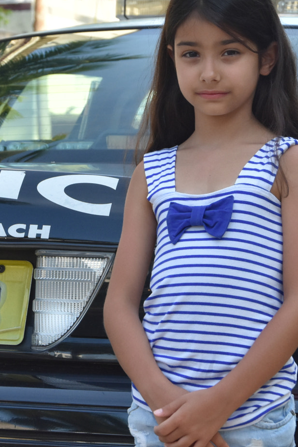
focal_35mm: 192
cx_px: 124
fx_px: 2383
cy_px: 184
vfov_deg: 10.7
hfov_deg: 7.2
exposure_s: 1/500
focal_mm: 58
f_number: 8
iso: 800
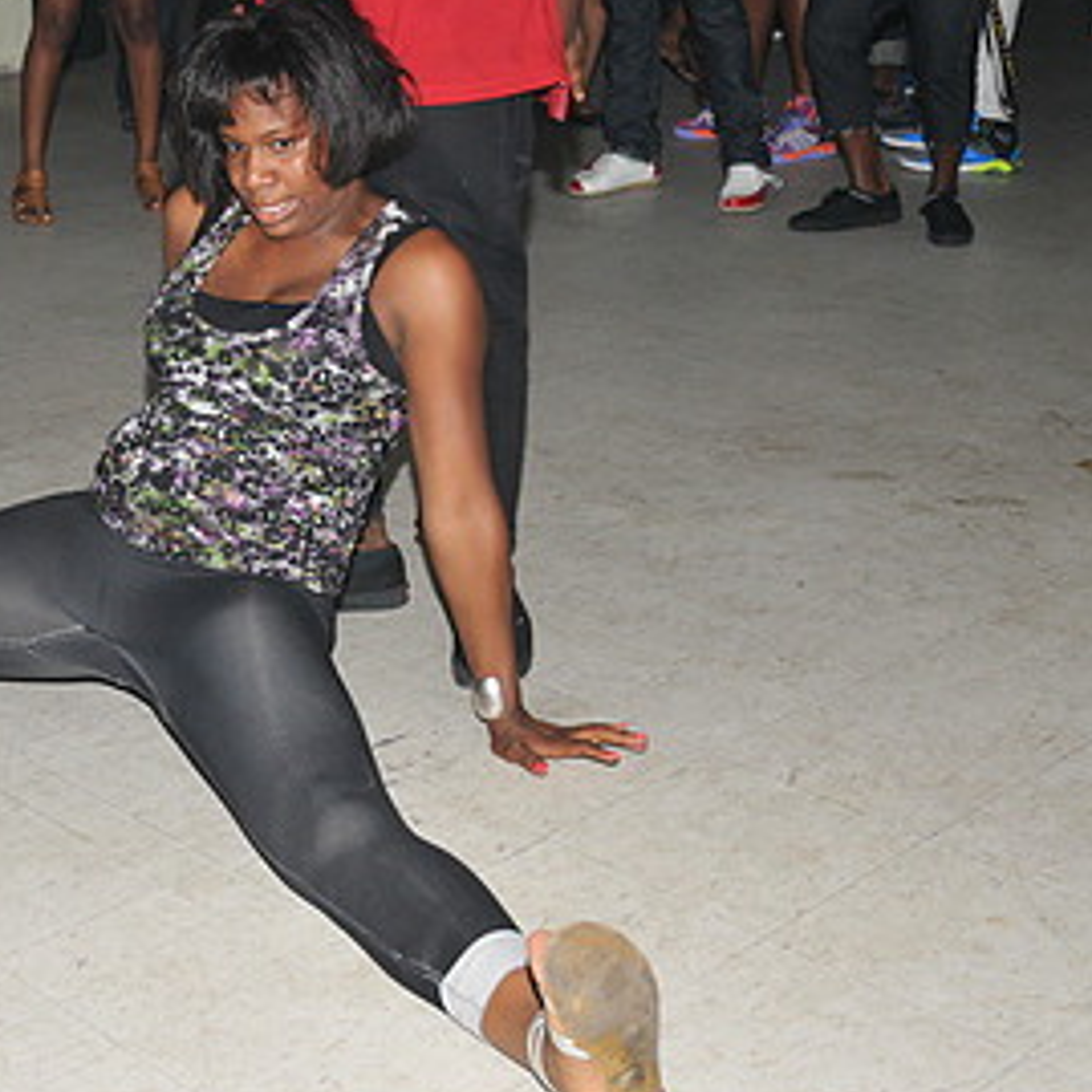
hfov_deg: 26.0
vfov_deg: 26.0
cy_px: 432
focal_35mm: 66
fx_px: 2356
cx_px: 361
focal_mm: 24
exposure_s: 1/250
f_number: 5
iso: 320
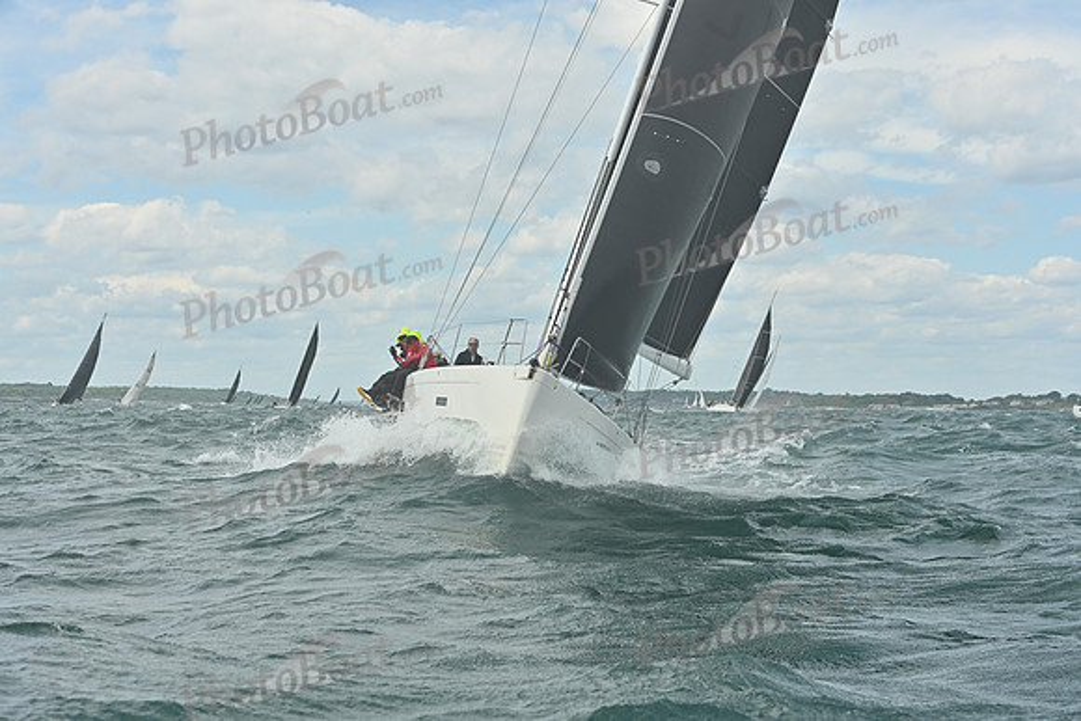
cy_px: 360
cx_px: 540
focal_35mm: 70
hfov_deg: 28.8
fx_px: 2102
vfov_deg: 19.5
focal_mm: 70
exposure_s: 1/1250
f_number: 8
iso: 320
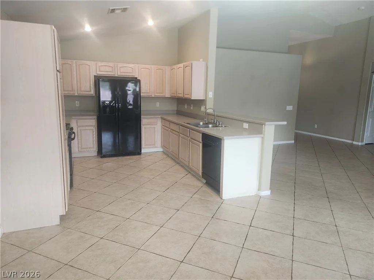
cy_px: 140
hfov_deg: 73.9
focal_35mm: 23
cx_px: 187
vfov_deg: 58.9
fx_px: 248
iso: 320
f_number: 1.8
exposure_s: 1/120
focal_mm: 5.54
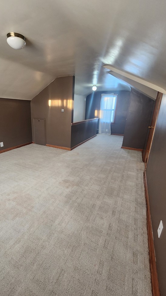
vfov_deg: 103.0
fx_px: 117
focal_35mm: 15
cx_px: 63
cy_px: 147
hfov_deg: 69.5
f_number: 2.2
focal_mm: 2.2
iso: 320
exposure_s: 1/40
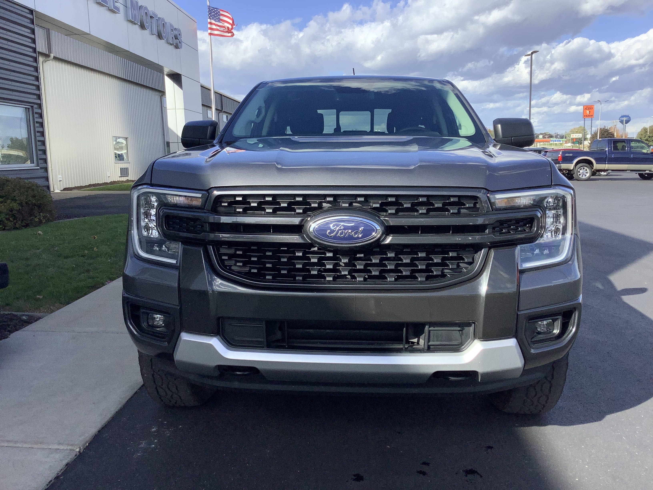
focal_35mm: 31
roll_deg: +1.4
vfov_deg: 45.4
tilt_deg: -9.4
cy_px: 245
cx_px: 326
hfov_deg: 58.4
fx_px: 585
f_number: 2.4
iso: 25
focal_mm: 3.3
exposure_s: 1/1381
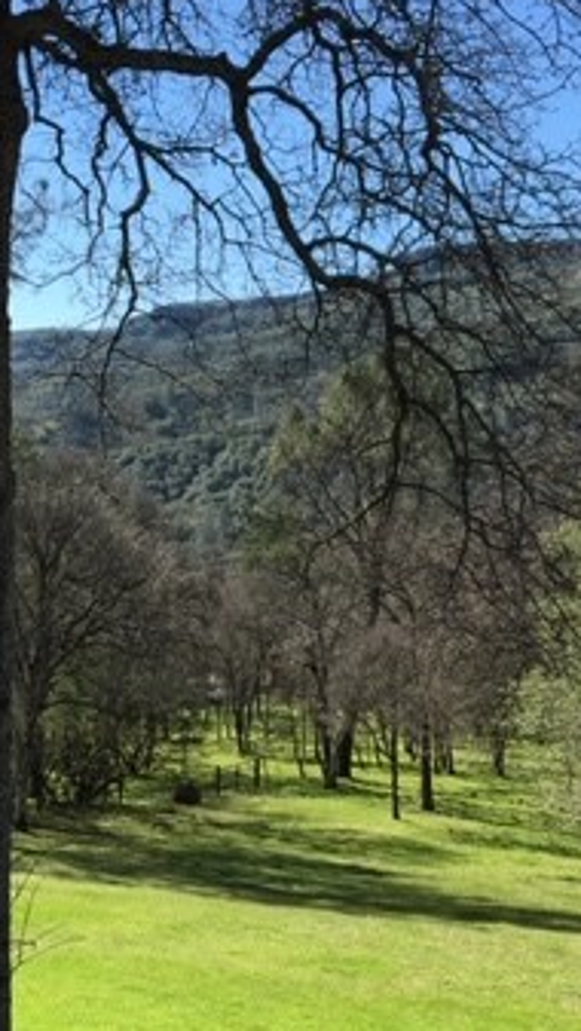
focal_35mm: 60
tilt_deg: -5.7
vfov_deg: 34.7
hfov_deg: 20.1
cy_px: 627
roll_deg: -0.7
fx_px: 1640
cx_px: 269
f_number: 2.2
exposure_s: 1/1012
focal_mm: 4.15
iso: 25
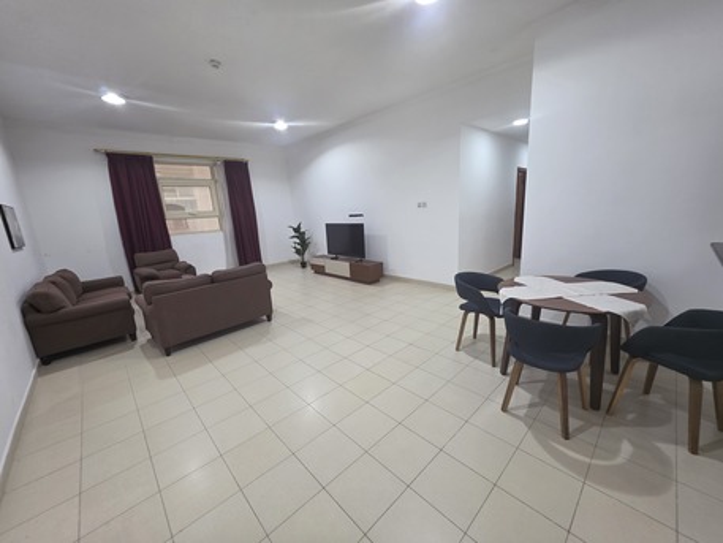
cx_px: 362
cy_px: 272
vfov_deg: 89.9
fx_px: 272
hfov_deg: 106.2
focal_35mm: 13
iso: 125
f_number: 1.9
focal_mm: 2.2
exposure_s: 1/100
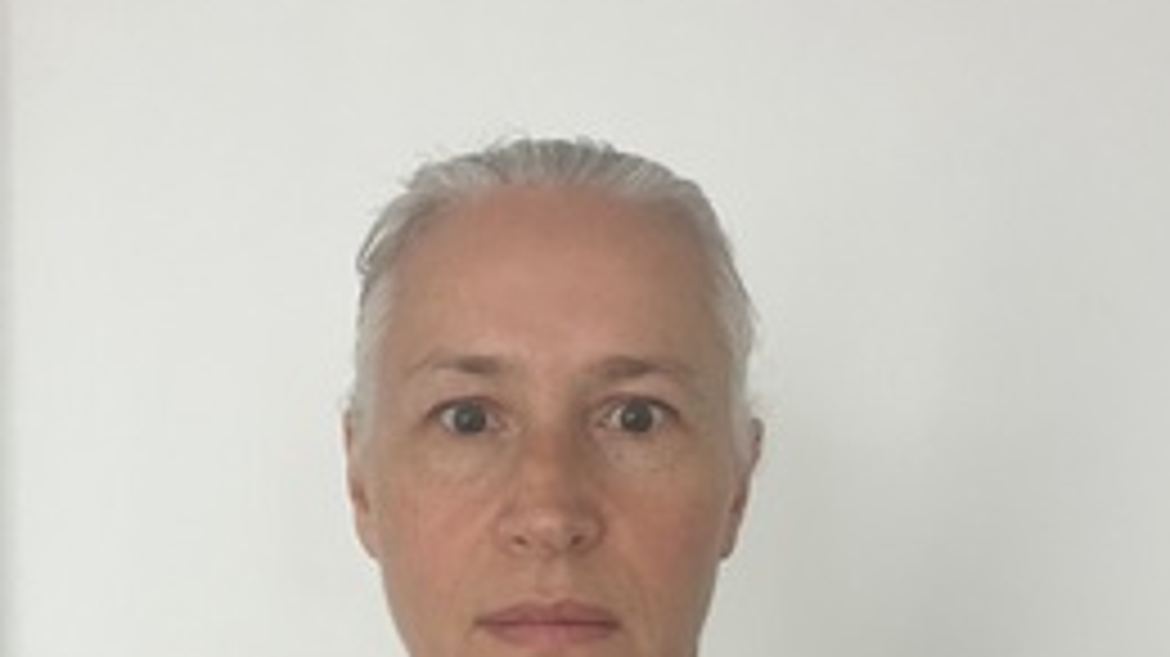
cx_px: 587
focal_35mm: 44
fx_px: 1364
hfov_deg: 46.4
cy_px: 504
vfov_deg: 26.7
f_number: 2.2
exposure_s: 1/25
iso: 400
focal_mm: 2.71
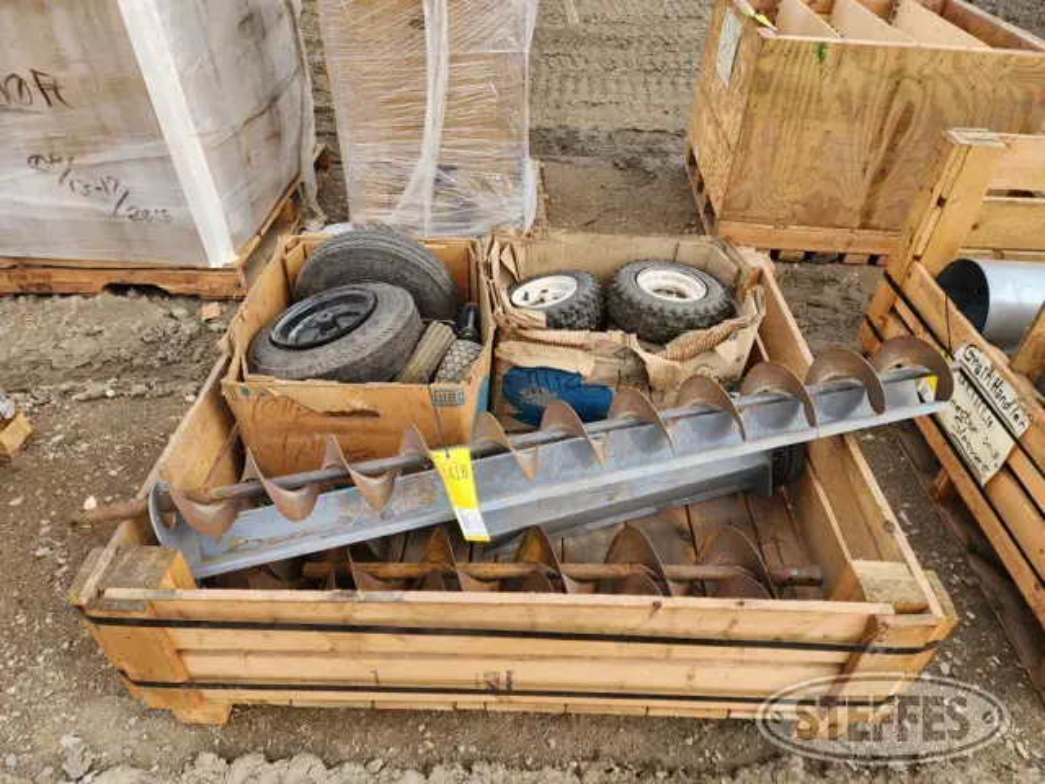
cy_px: 392
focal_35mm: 23
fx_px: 694
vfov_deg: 58.9
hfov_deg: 73.9
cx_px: 522
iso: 12
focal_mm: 6.4
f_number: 1.8
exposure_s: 1/437
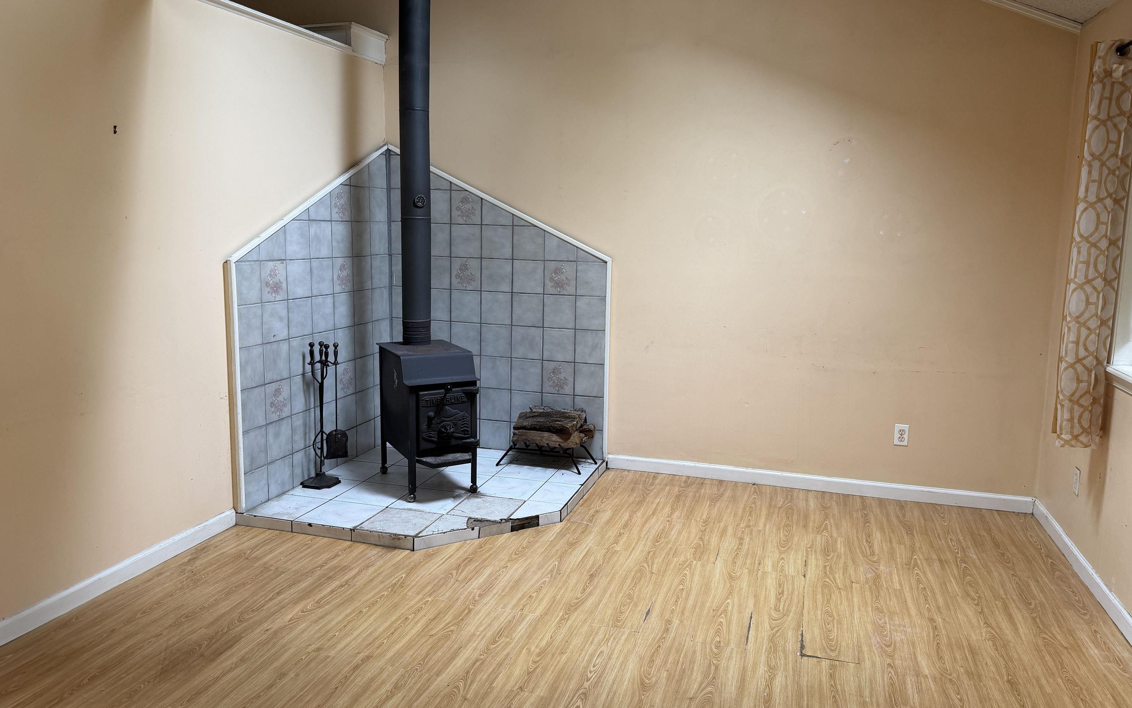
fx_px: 802
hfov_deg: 70.4
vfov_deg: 47.6
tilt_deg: -6.6
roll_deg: -0.9
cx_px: 558
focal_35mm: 26
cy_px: 329
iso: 160
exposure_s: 1/121
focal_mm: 6.76
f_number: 1.78
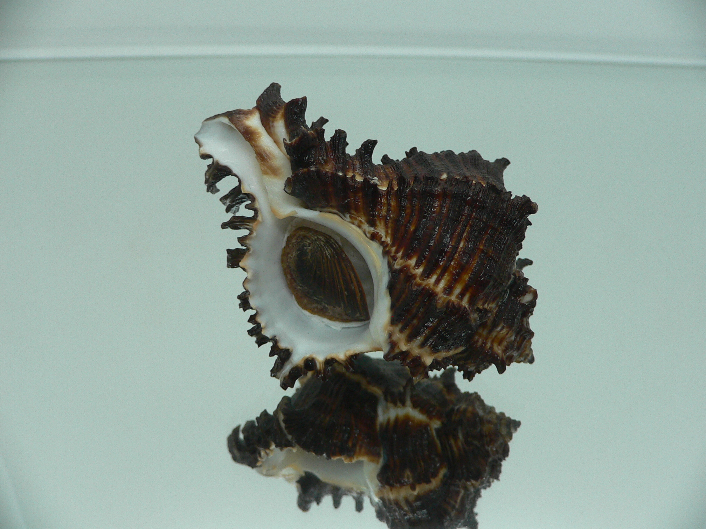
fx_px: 714
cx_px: 353
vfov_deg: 40.7
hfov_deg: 52.6
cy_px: 264
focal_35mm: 35
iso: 100
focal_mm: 4.6
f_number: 2.8
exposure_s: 1/60
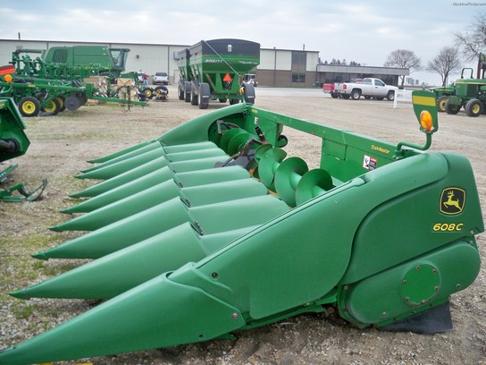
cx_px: 243
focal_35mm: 35
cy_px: 182
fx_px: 491
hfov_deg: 52.6
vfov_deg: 40.7
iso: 100
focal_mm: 6.3
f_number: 3.1
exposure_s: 1/320
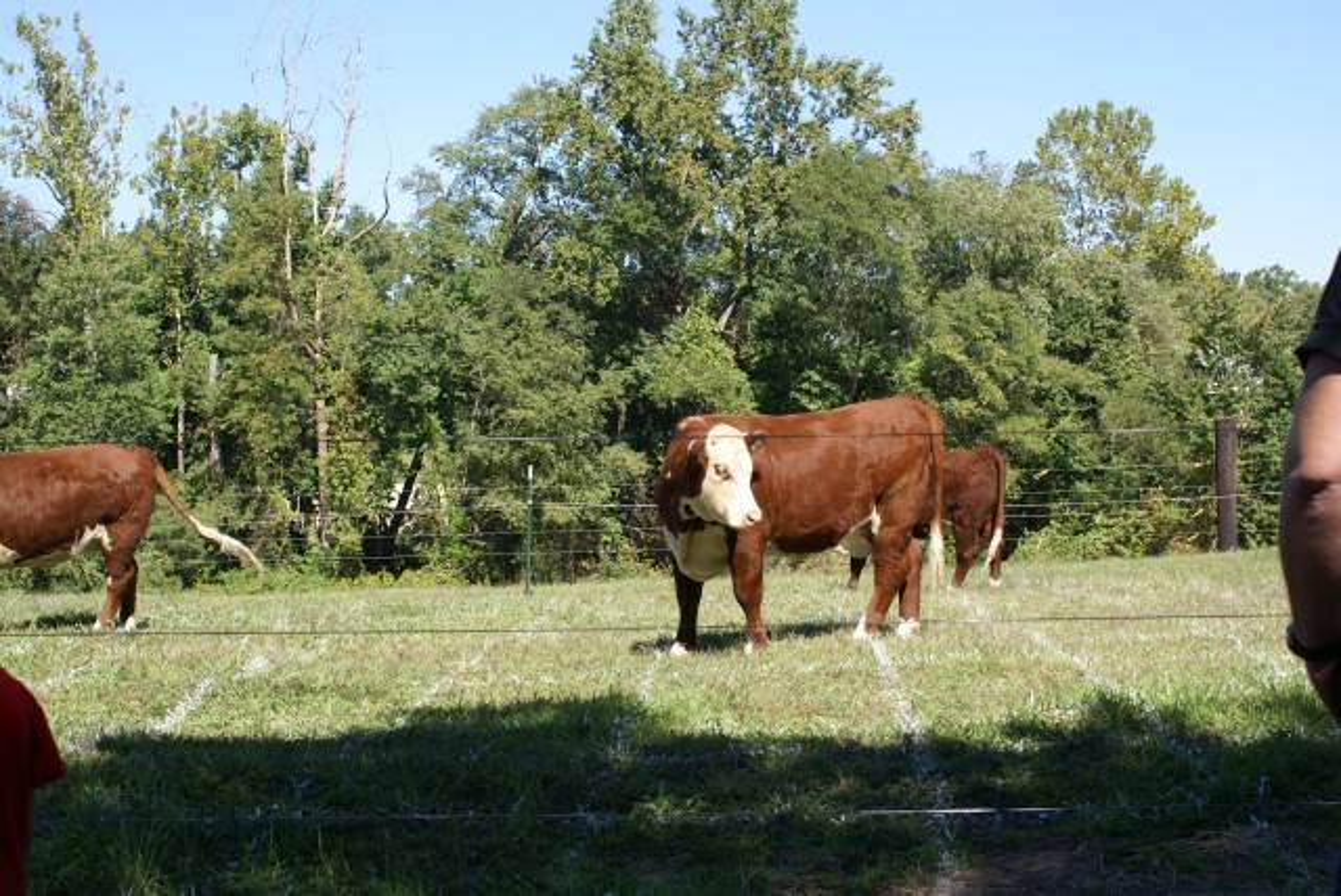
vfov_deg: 22.7
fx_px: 2237
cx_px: 670
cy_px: 448
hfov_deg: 33.4
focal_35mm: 60
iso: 100
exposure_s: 1/160
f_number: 8
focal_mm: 40
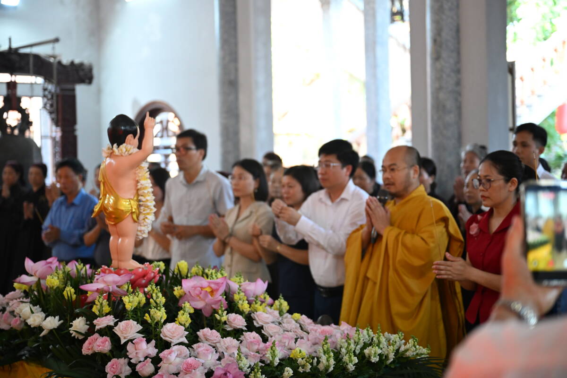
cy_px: 189
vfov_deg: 23.4
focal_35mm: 58
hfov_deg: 34.5
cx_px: 284
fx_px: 913
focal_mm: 58
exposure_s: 1/320
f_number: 2.8
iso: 2500
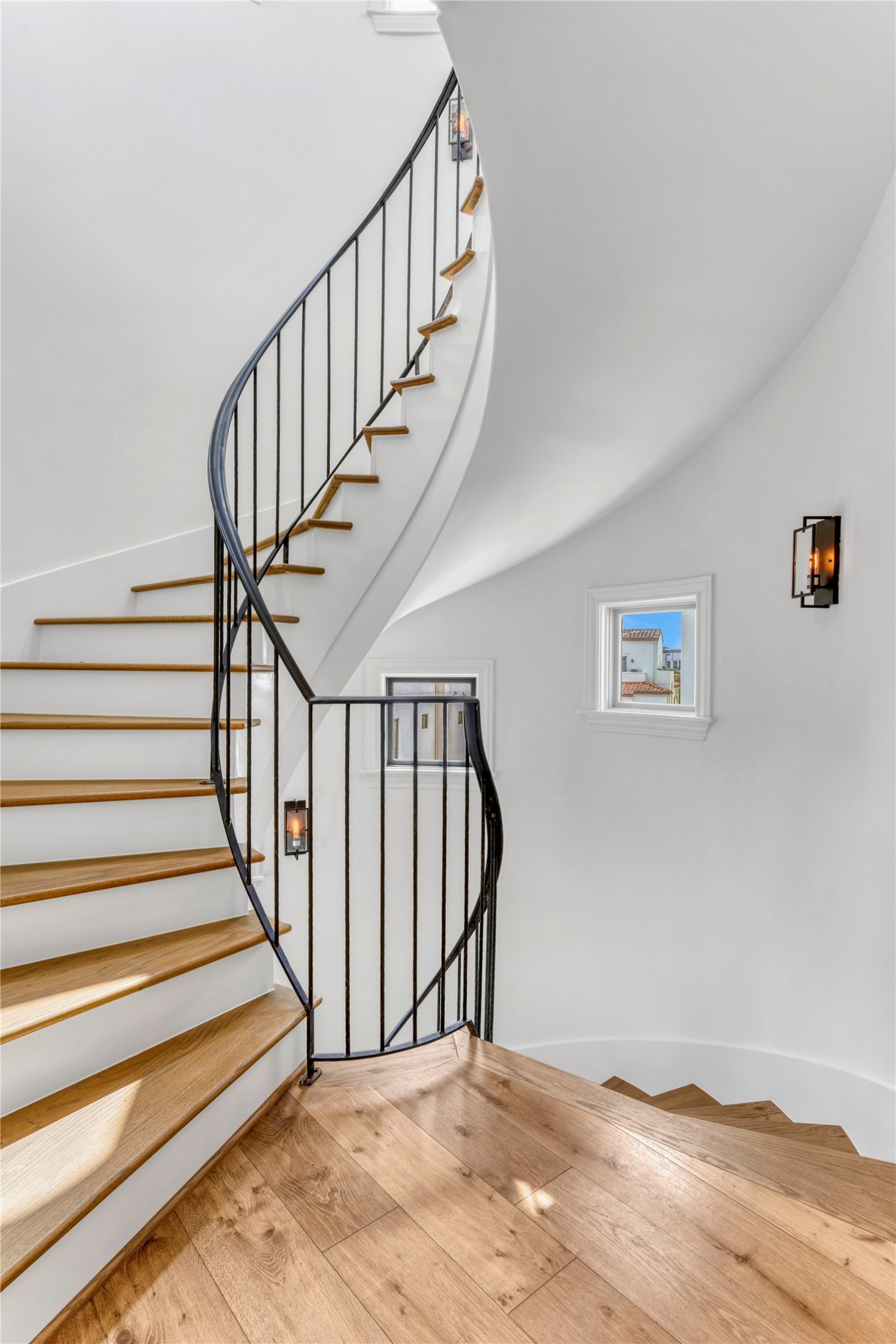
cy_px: 672
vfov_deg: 90.0
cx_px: 448
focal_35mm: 18
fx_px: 672
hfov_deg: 67.4
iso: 100
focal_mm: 18
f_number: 8
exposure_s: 1/125
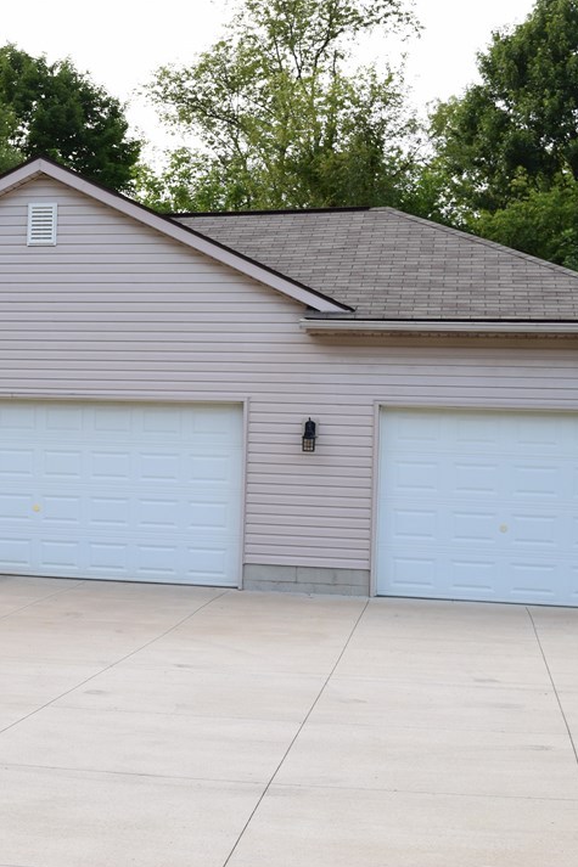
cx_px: 17
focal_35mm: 64
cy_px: 433
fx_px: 1542
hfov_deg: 20.6
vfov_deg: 31.4
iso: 400
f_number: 8
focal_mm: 28
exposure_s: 1/60
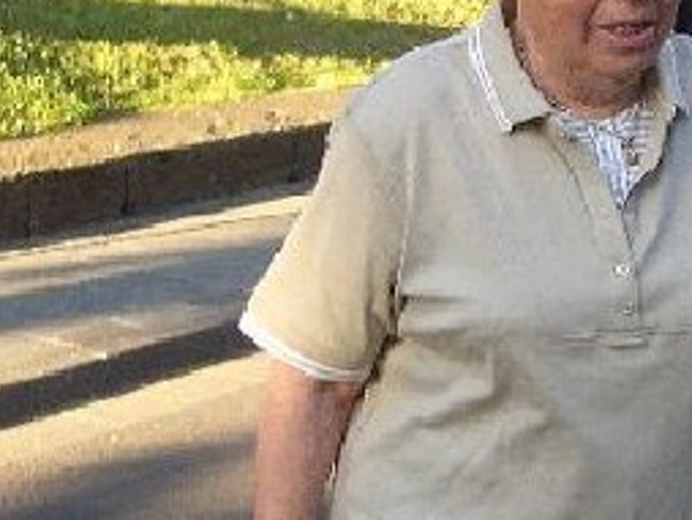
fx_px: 2181
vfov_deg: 13.6
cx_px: 723
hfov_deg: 17.5
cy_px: 196
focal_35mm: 109
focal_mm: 5.8
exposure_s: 1/125
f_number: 2.6
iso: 50
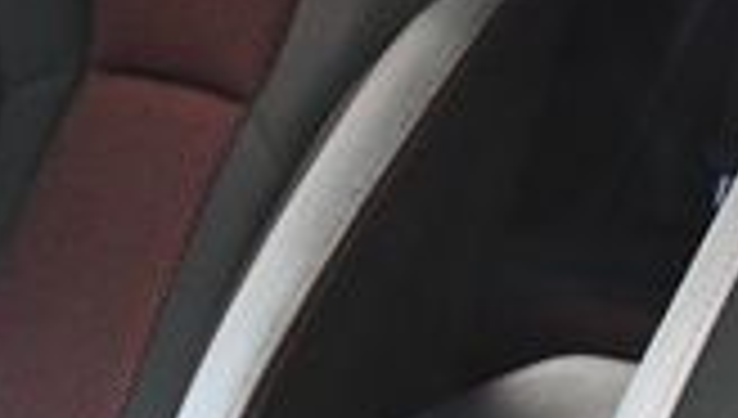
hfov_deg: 18.6
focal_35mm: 110
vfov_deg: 11.0
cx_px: 828
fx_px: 2157
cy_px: -4
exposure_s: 1/125
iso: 2800
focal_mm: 18
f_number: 3.5
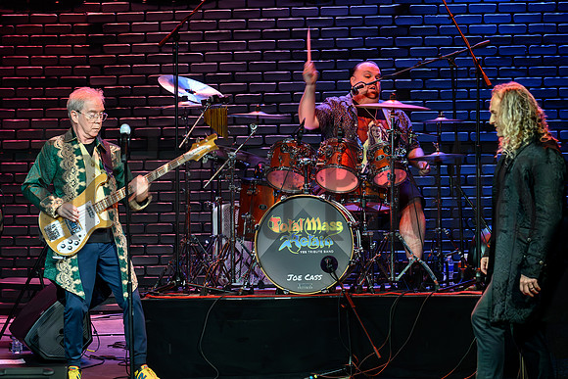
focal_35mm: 170
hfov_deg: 12.1
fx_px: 2683
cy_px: 190
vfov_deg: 8.1
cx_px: 284
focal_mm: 170
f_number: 5.6
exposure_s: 1/60
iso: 12800
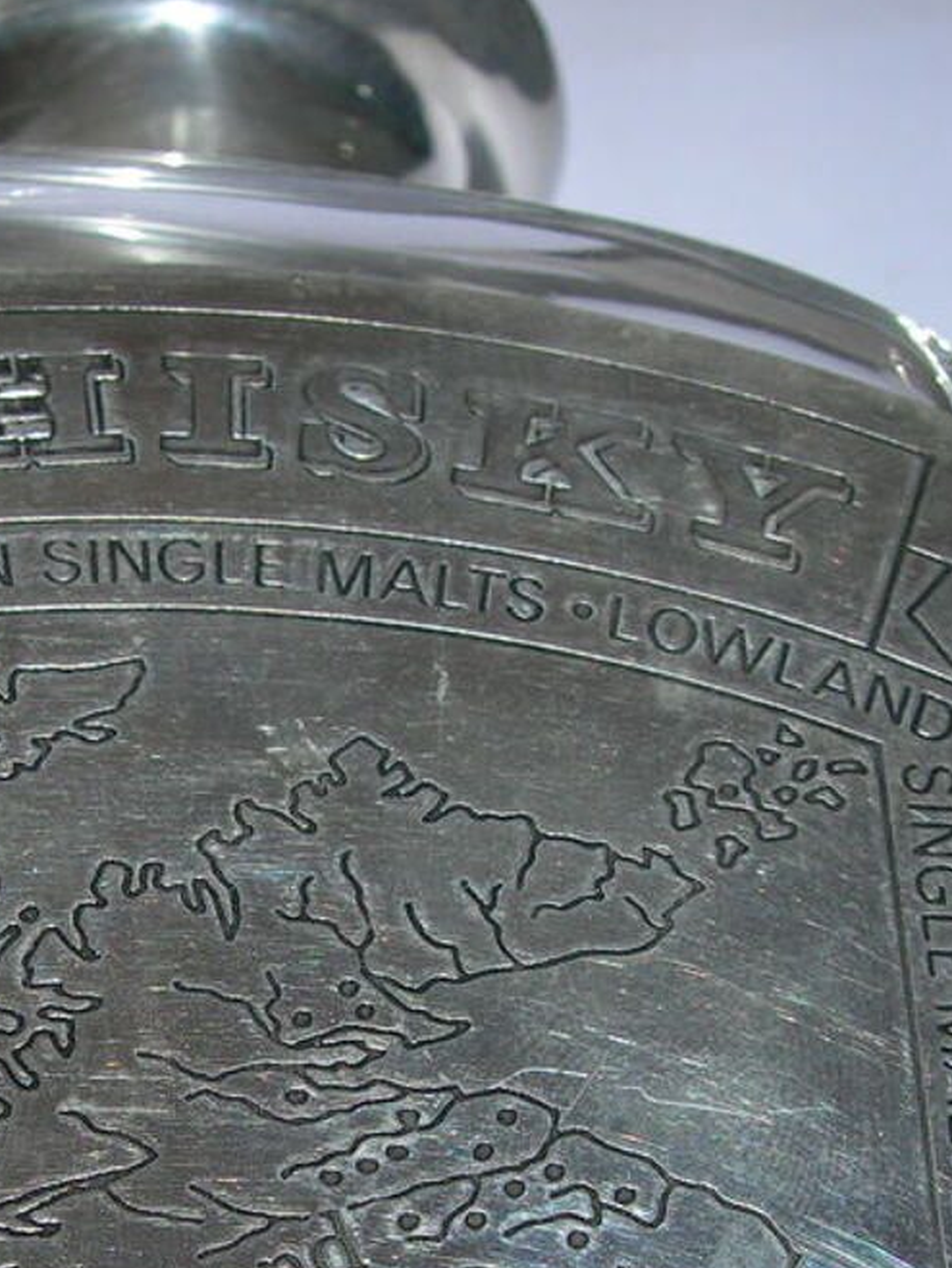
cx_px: 260
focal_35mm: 83
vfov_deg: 23.1
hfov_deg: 17.7
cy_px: 1061
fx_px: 3042
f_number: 4.9
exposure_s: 1/60.1
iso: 50
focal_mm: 8.5
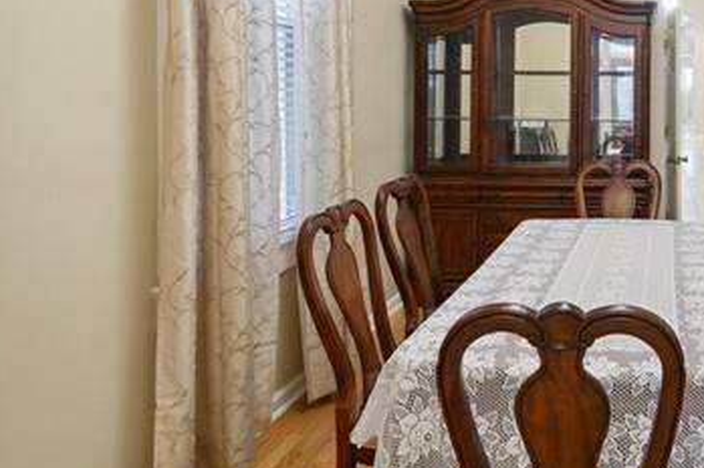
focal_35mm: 33
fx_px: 645
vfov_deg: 38.2
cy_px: 85
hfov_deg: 51.1
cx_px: 625
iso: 400
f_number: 13
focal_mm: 18
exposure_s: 1/1.67
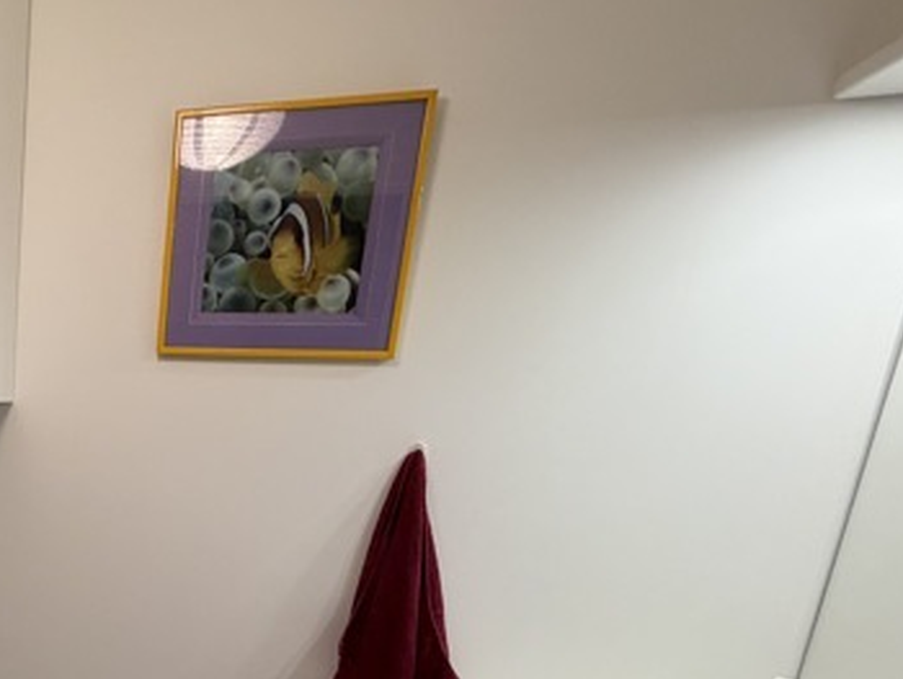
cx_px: -13
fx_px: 835
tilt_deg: -15.0
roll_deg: -2.0
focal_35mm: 32
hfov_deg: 46.7
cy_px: 607
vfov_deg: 40.9
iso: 320
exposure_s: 1/100
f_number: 2.2
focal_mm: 2.22
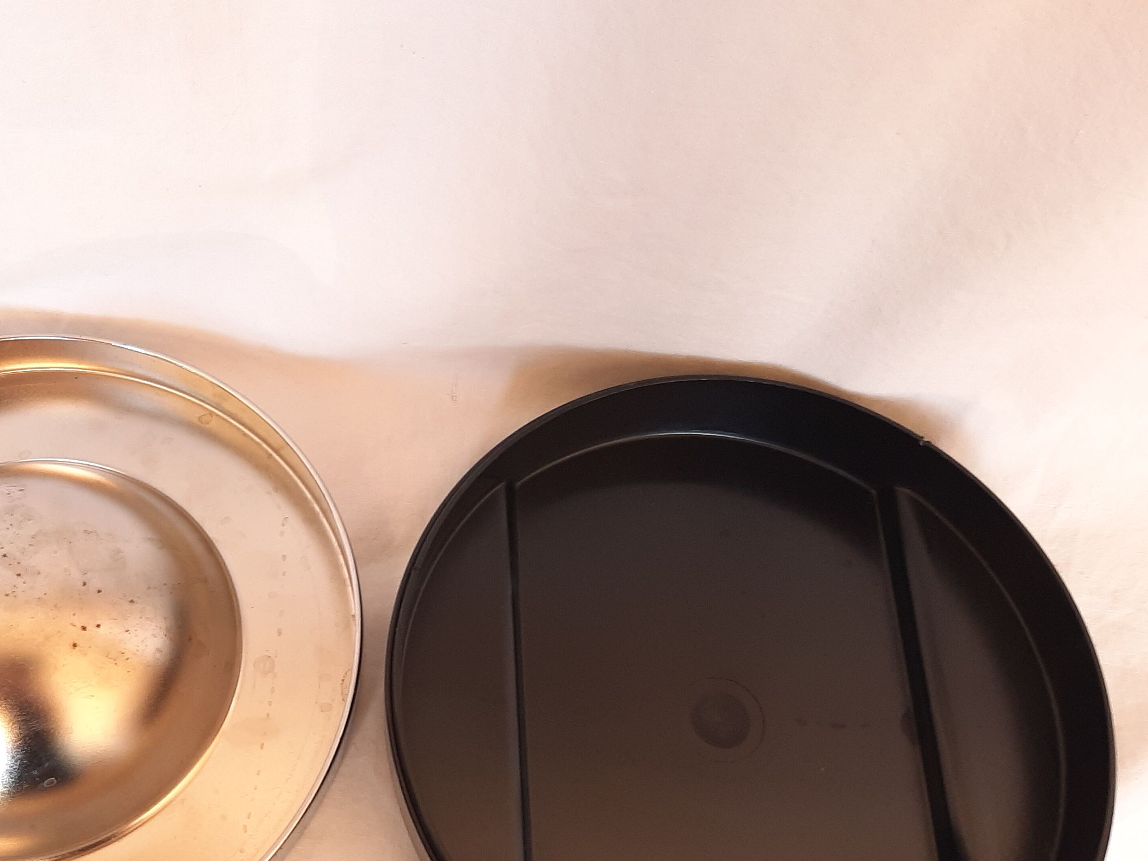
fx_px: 1227
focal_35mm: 37
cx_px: 377
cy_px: 537
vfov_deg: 38.4
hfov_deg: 49.2
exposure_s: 1/60
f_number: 1.7
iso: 100
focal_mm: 3.93
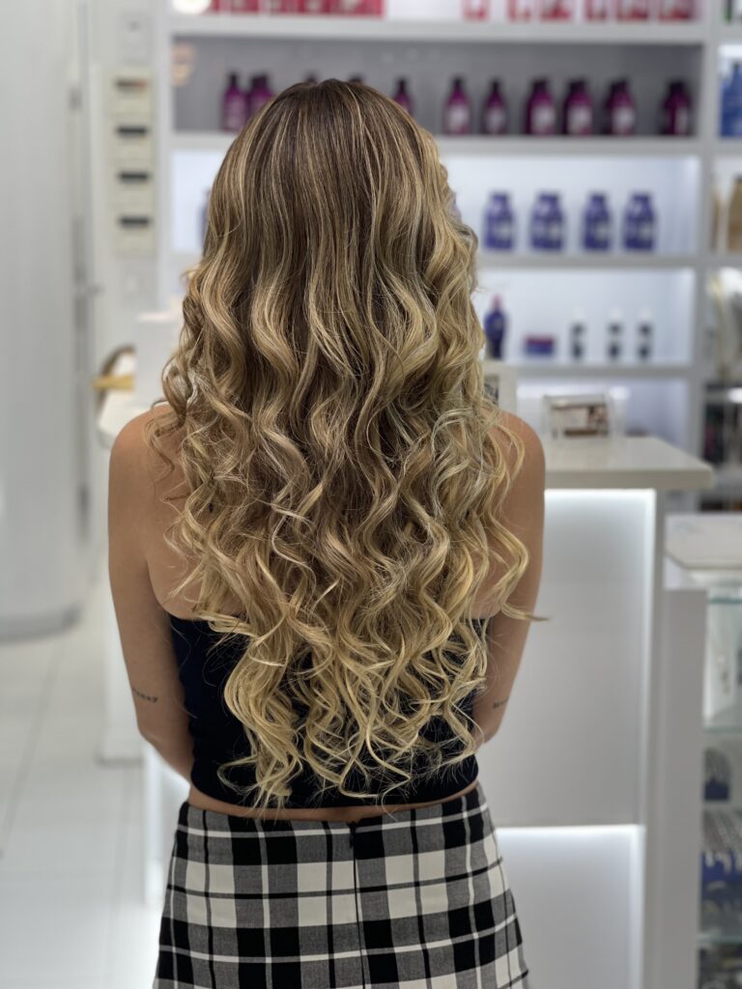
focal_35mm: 64
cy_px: 494
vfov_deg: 30.3
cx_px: 371
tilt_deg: -9.3
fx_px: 1829
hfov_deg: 22.9
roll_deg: -1.0
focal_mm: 7.5
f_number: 2.2
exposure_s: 1/120
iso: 50
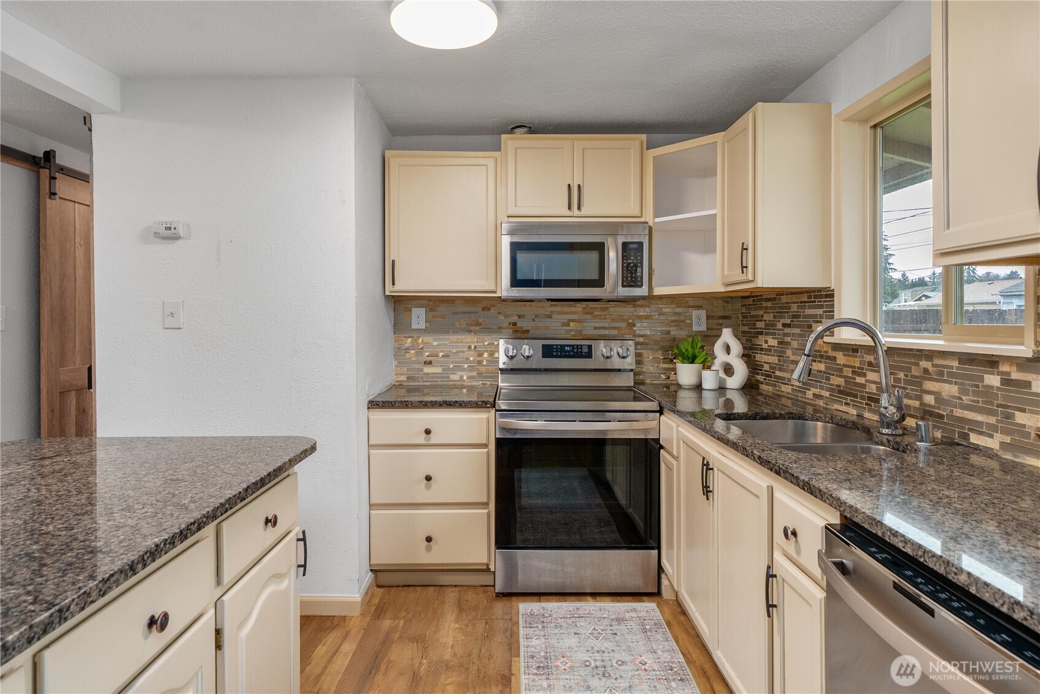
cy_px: 347
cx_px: 520
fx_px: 578
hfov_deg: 83.9
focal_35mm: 20
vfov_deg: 62.0
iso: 1000
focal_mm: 20
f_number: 7.1
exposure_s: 1/4
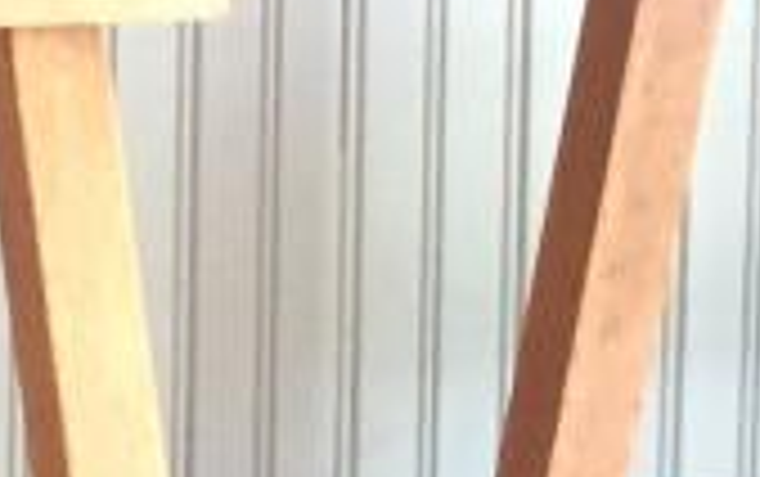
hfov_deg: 9.4
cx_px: -1318
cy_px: -1051
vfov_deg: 6.4
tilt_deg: -5.8
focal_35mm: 186
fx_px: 3856
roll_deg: +0.2
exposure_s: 1/30
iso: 160
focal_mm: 4.15
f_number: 2.2
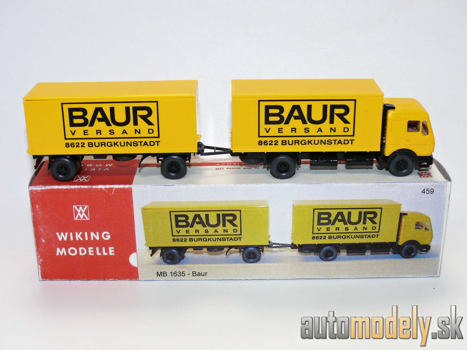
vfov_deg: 26.6
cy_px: 175
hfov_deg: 34.9
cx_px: 234
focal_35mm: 55
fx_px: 742
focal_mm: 9.6
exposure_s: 1/30
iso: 100
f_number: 4
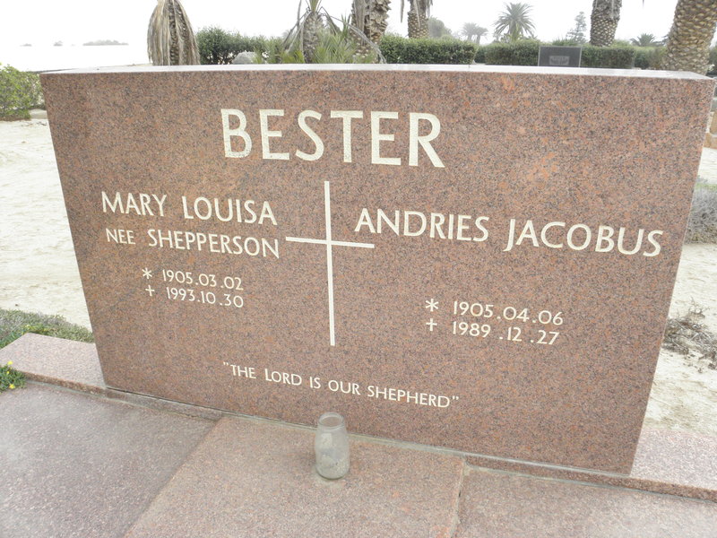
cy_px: 269
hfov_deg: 65.3
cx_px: 358
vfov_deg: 51.4
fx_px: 559
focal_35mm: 27
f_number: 5.6
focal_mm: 4.83
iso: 200
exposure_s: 1/400
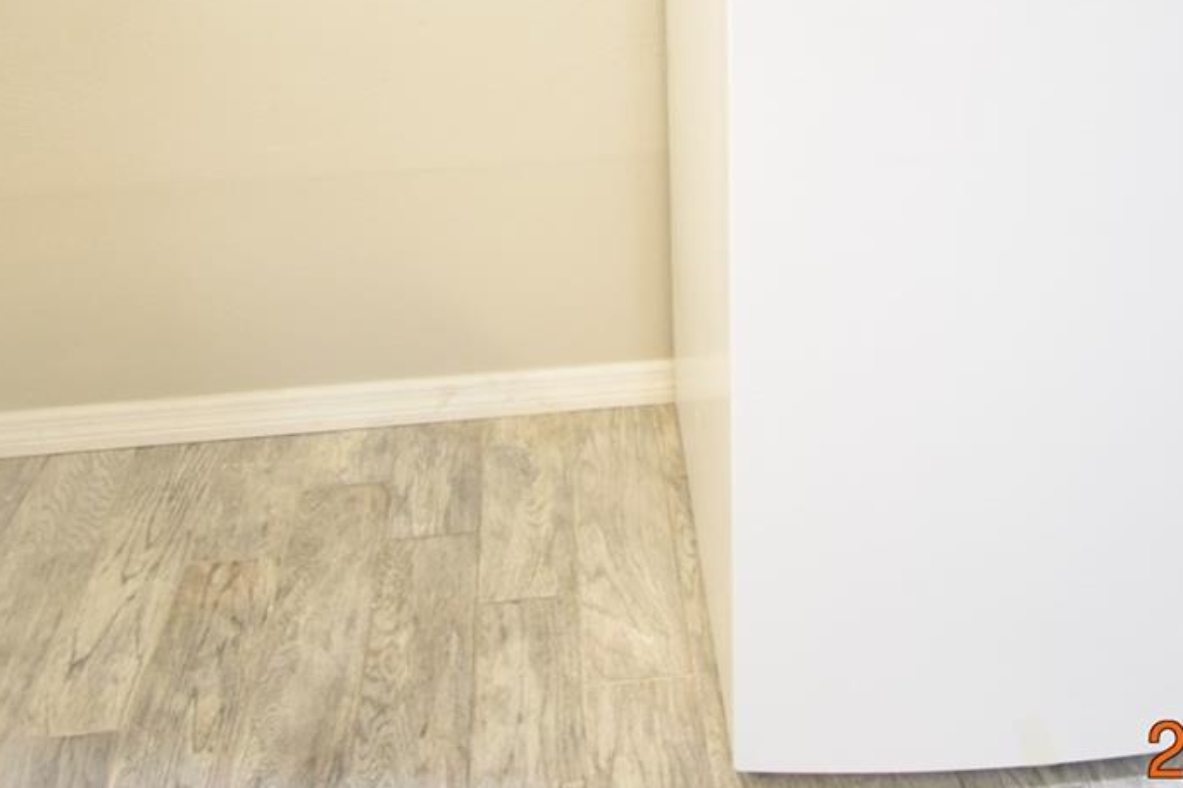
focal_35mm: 35
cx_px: 640
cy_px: -31
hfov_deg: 54.4
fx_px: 1150
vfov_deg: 33.9
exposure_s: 1/60
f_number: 3.5
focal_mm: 10
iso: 1600
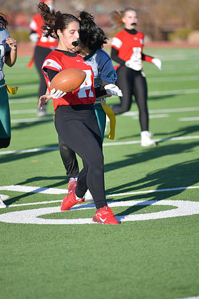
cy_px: 129
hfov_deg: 5.9
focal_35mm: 232
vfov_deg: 8.9
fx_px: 1924
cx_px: 82
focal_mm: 180
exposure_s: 1/1600
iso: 100
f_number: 2.8
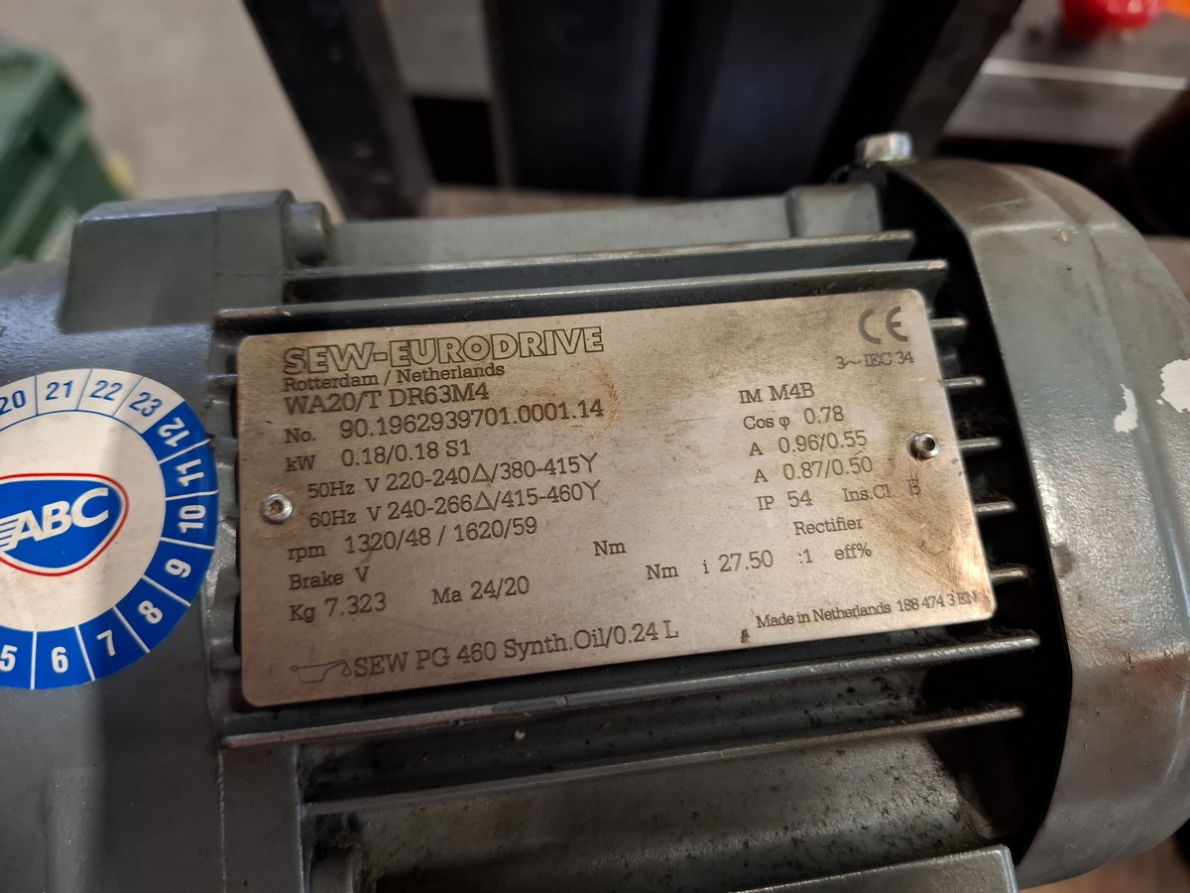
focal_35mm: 23
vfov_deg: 58.9
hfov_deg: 73.9
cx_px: 595
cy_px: 446
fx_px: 791
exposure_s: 1/25
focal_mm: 5.54
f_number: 1.8
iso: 400
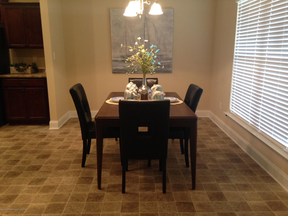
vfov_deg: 42.9
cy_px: 108
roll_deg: -1.0
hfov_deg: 55.4
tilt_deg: -12.5
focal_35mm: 33
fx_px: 275
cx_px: 144
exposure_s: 1/20
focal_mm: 4.12
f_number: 2.4
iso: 200
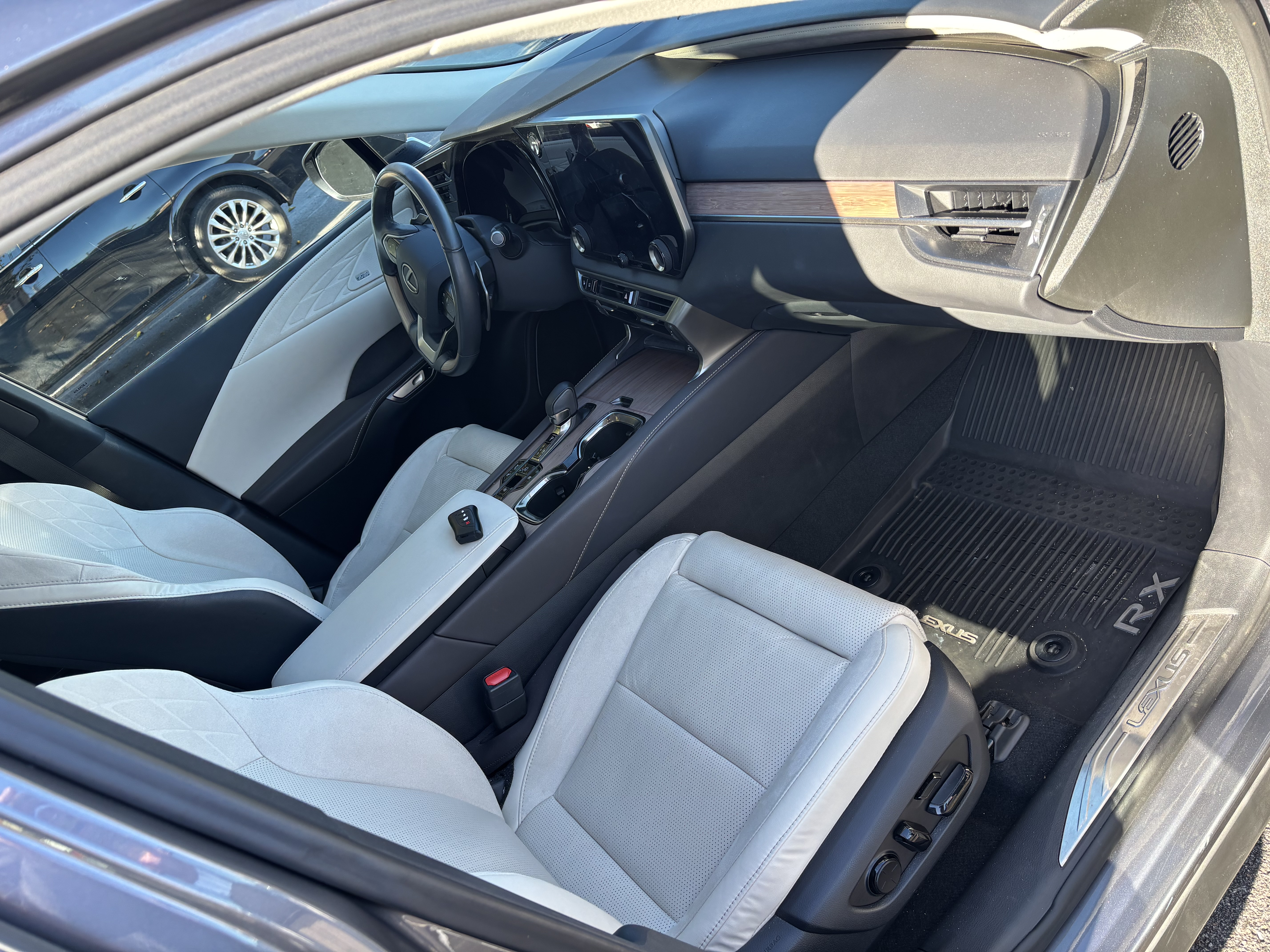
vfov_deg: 53.1
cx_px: 635
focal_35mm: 26
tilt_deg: -32.3
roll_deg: +38.9
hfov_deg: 67.3
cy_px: 476
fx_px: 954
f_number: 1.6
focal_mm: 5.96
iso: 40
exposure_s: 1/121
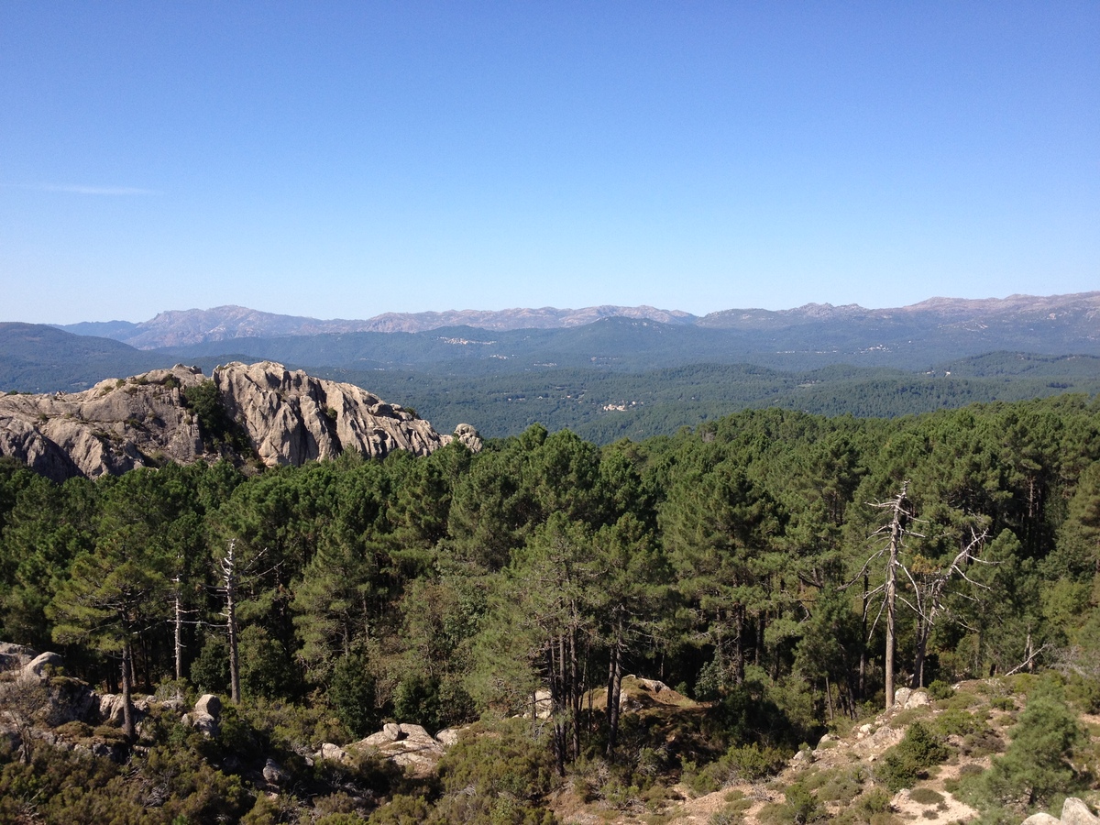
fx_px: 1112
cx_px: 550
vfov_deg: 40.7
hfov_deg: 52.6
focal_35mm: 35
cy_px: 412
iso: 64
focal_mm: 4.28
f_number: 2.4
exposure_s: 1/1200
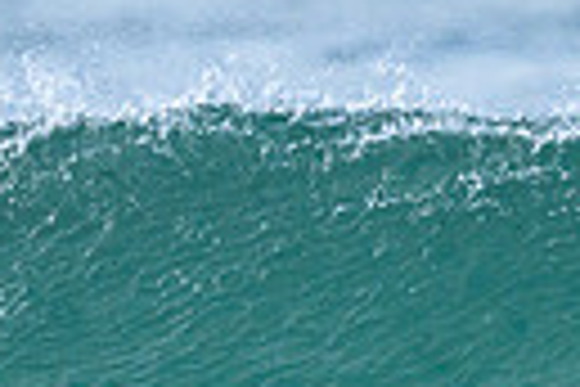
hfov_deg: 0.4
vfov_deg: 0.3
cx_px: 648
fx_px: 79502
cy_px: 678
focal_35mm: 4935
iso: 450
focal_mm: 800
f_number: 6.3
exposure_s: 1/2000
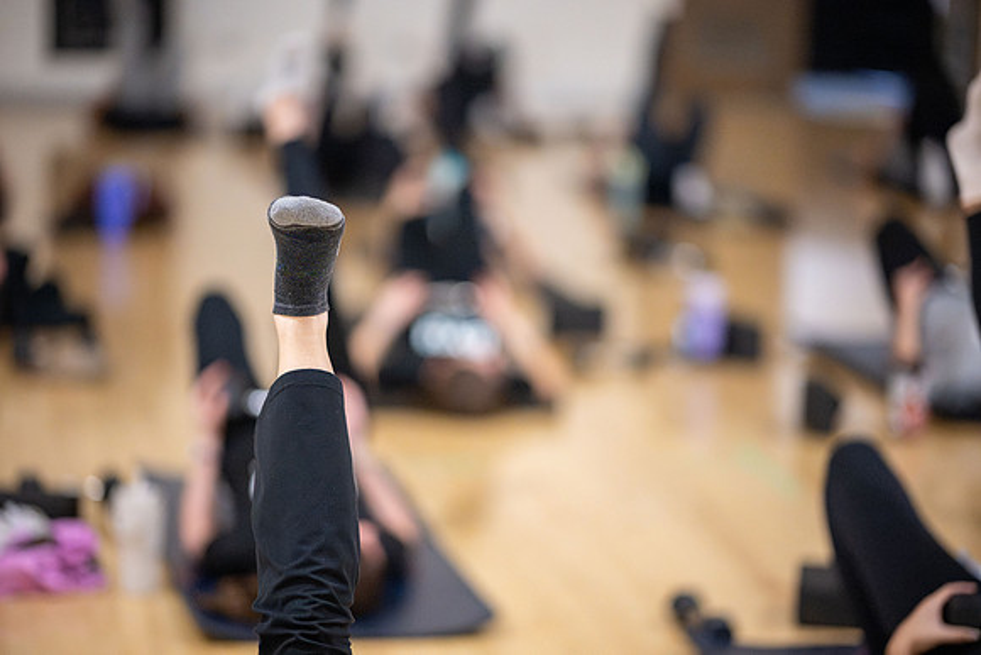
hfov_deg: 19.5
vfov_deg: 13.0
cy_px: 328
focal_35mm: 105
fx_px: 2862
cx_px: 490
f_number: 1.4
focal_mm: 105
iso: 8000
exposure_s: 1/320
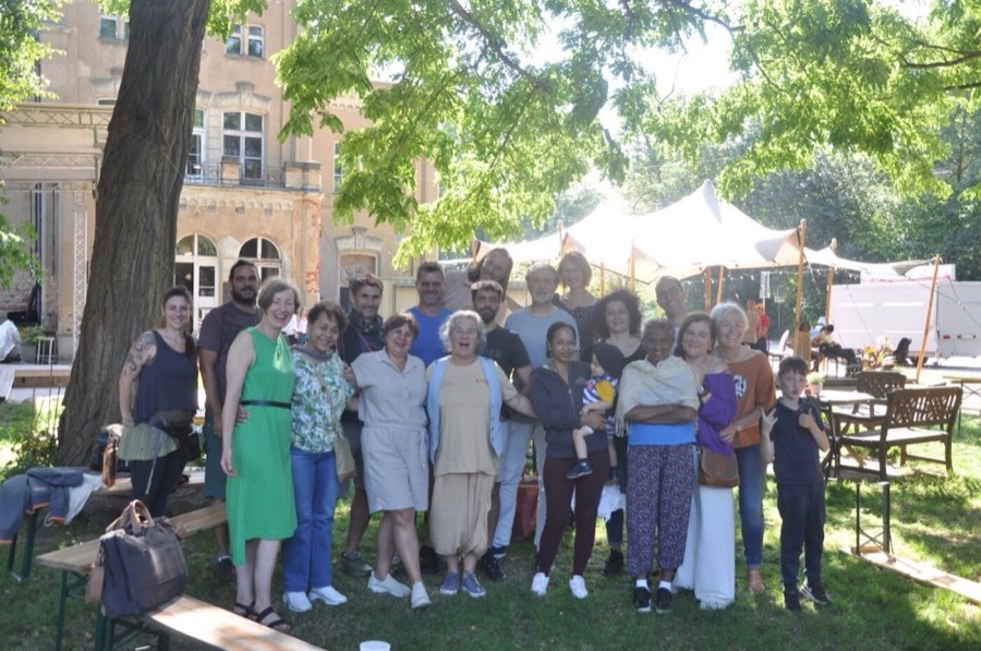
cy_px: 326
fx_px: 979
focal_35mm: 36
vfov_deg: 36.8
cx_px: 490
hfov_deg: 53.2
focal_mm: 24
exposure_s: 1/125
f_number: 5.6
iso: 400
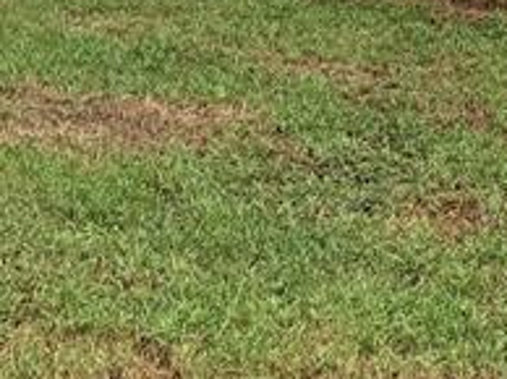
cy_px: -410
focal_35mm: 127
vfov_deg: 10.6
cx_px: 708
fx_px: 1858
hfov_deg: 14.7
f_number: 1.78
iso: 80
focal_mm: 6.76
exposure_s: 1/4405
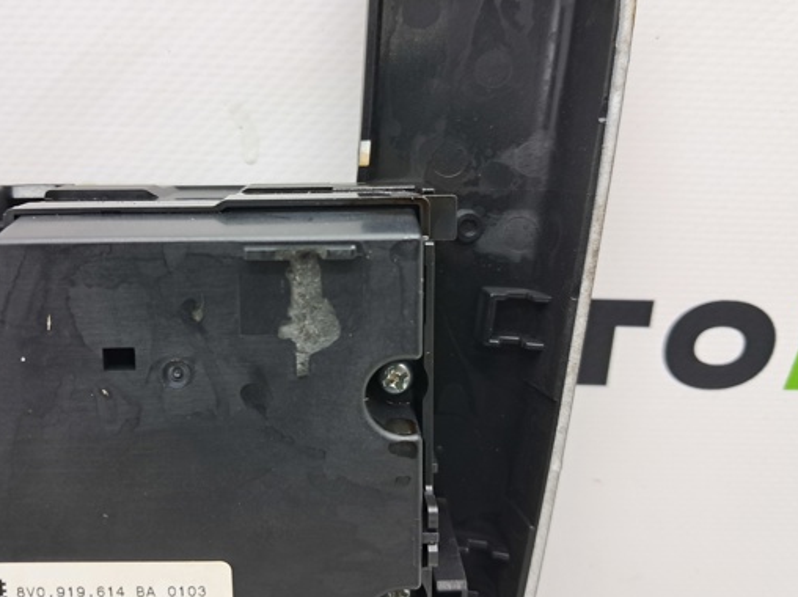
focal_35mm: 34
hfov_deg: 53.8
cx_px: 335
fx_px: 783
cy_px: 288
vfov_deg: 41.7
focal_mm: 4
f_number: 1.8
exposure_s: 1/50
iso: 80
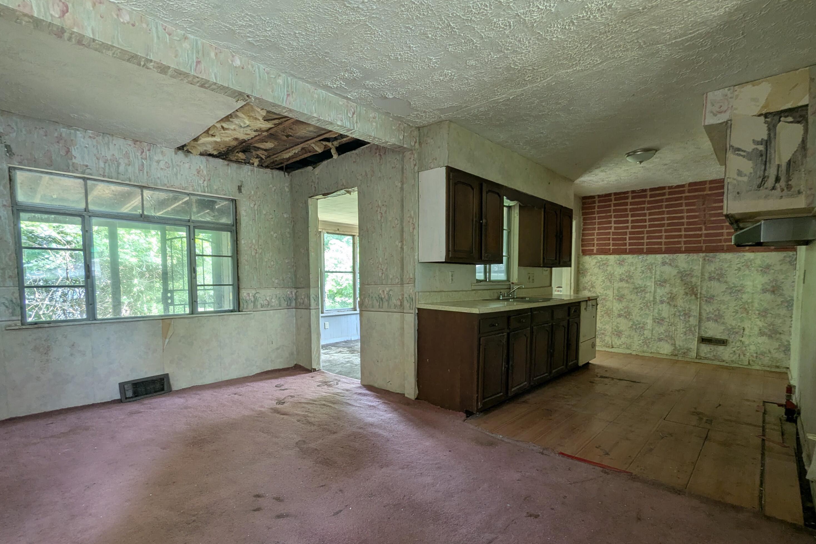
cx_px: 412
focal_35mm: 17
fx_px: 385
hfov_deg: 93.3
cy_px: 304
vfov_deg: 70.2
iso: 49
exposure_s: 1/35
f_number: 2.2
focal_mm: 2.35
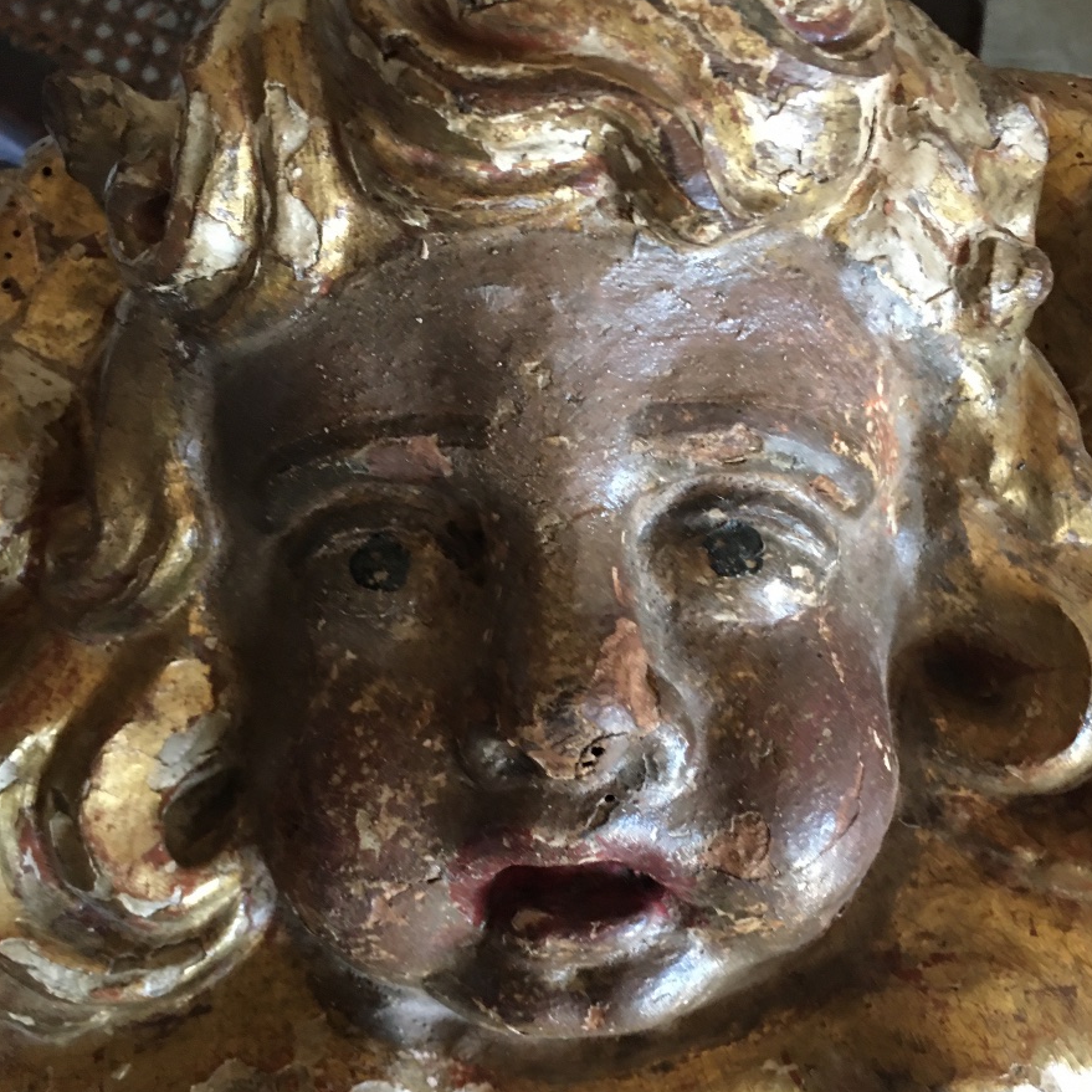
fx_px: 1249
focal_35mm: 35
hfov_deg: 47.2
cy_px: 609
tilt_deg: -80.7
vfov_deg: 47.1
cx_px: 554
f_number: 2.2
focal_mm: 4.15
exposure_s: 1/10
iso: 100
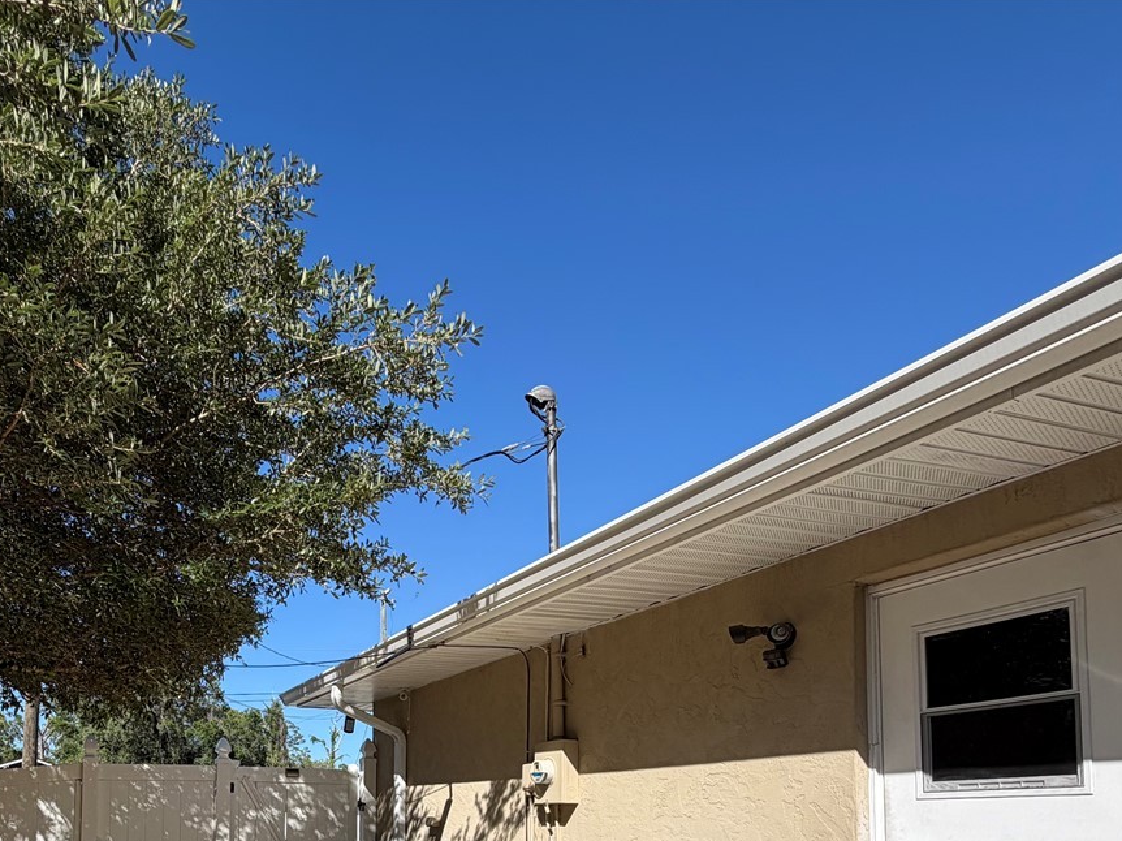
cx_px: 315
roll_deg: -1.0
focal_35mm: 26
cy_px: 777
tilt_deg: +2.5
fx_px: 842
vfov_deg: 47.0
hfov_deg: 64.3
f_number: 2.2
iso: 20
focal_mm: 2.22
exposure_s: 1/914
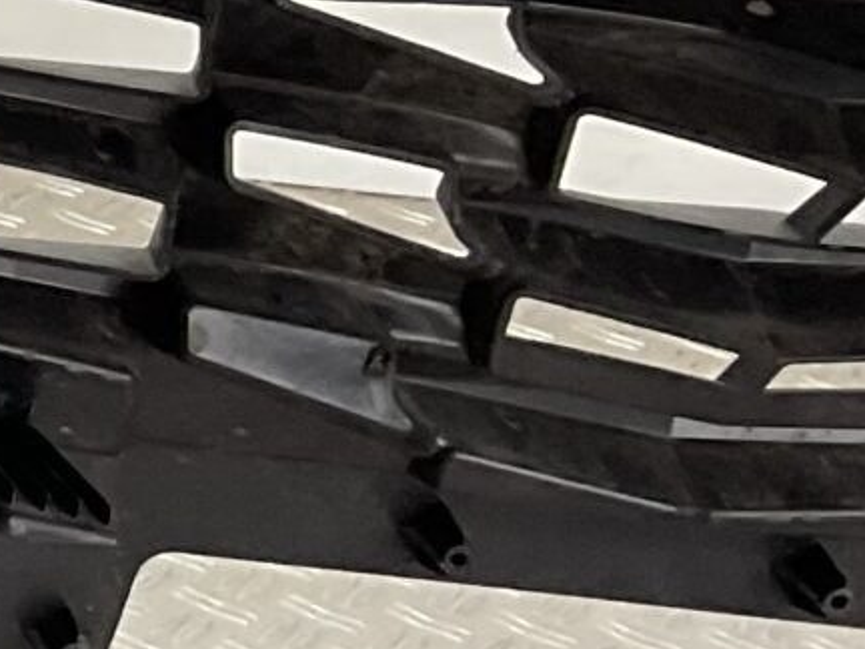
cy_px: 637
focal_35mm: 172
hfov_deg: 9.4
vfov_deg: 8.6
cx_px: -1630
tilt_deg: -29.0
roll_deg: -10.4
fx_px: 4298
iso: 32
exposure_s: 1/100
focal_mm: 3
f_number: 1.8
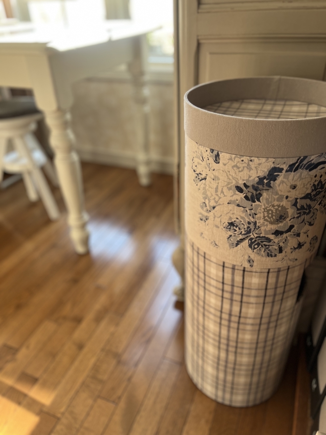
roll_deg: +1.2
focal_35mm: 26
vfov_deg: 67.3
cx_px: 163
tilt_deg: -33.4
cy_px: 218
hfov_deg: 53.1
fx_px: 326
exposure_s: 1/121
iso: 64
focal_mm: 5.7
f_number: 1.5
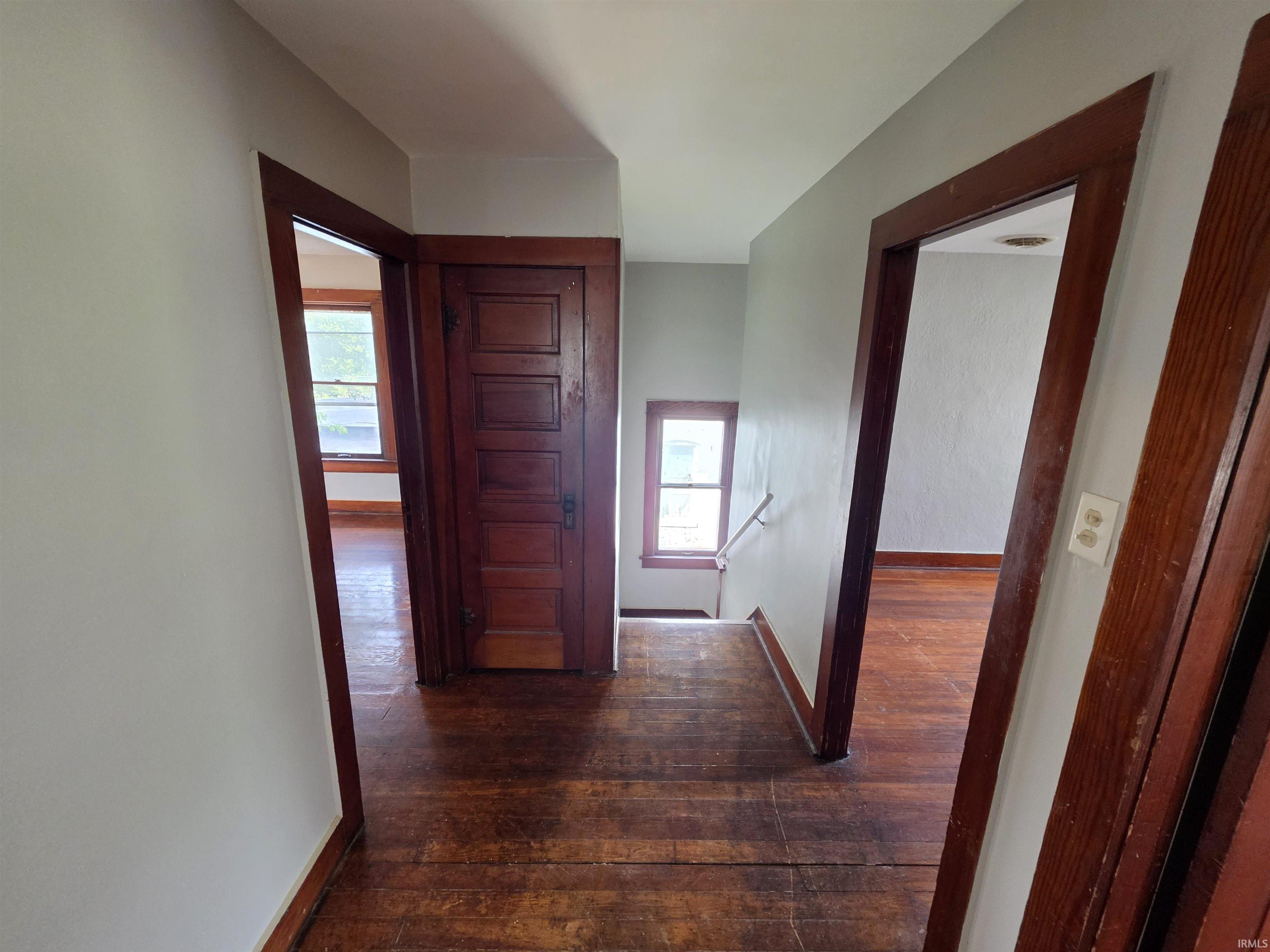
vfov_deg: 89.9
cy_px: 476
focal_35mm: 13
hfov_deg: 106.2
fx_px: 477
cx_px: 635
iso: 200
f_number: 1.9
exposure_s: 1/60
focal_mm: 2.2
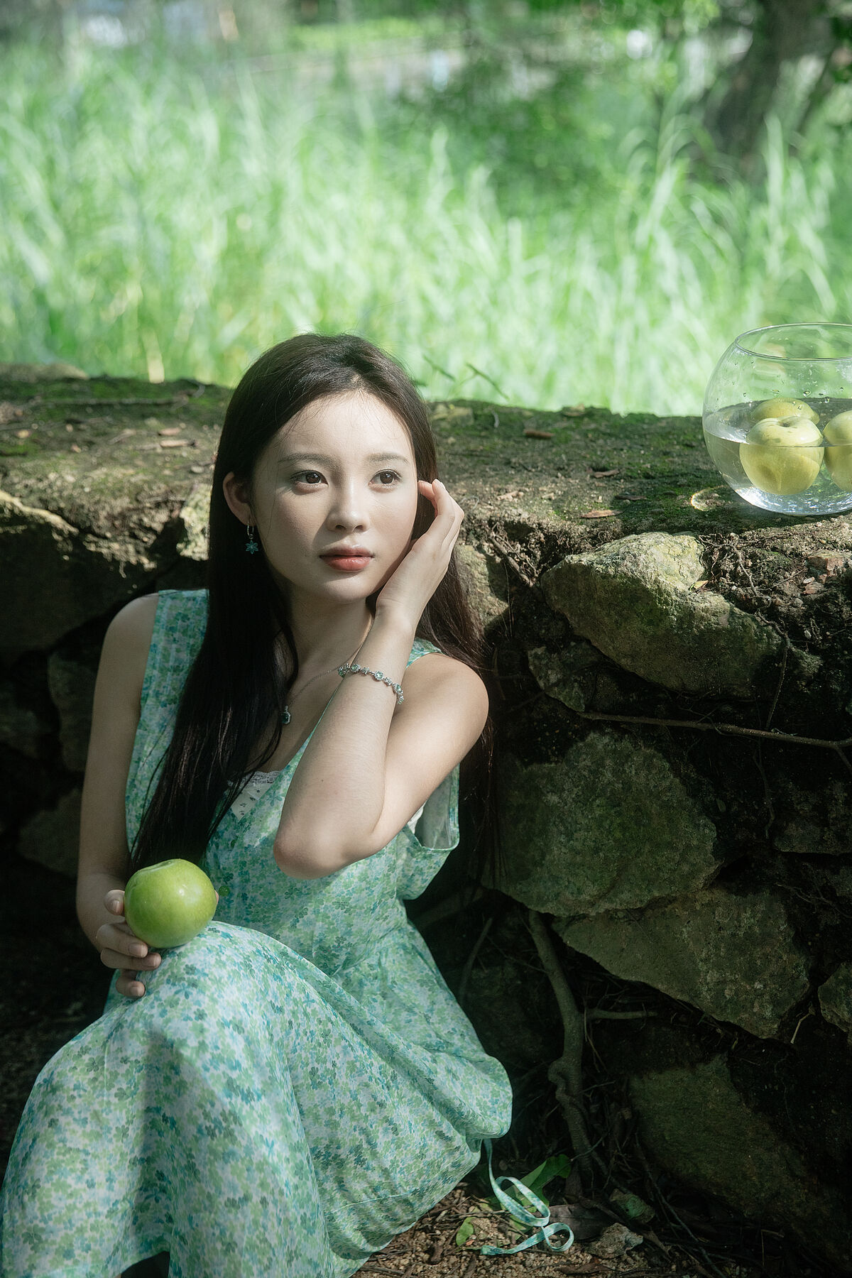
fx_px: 1952
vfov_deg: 36.2
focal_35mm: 55
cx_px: 426
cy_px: 639
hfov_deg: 24.6
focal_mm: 55
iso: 400
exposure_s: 1/320
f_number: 3.5
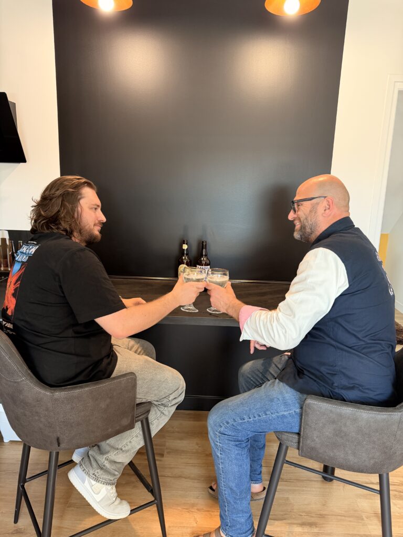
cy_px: 268
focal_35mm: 24
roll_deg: -1.5
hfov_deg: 56.8
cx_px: 202
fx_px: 373
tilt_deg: -12.1
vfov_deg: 71.6
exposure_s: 1/50
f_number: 1.78
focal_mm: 6.76
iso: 200
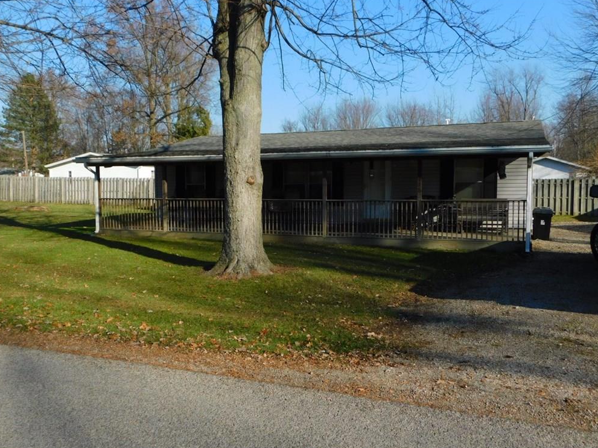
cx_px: 303
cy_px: 225
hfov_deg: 58.4
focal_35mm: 31
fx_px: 535
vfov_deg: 45.4
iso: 125
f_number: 3.2
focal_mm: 5.3
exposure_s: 1/1250
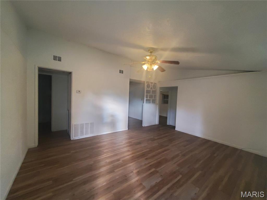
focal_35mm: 13
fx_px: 100
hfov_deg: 106.2
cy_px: 100
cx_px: 134
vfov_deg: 89.9
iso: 320
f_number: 2.2
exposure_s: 1/60
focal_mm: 1.8
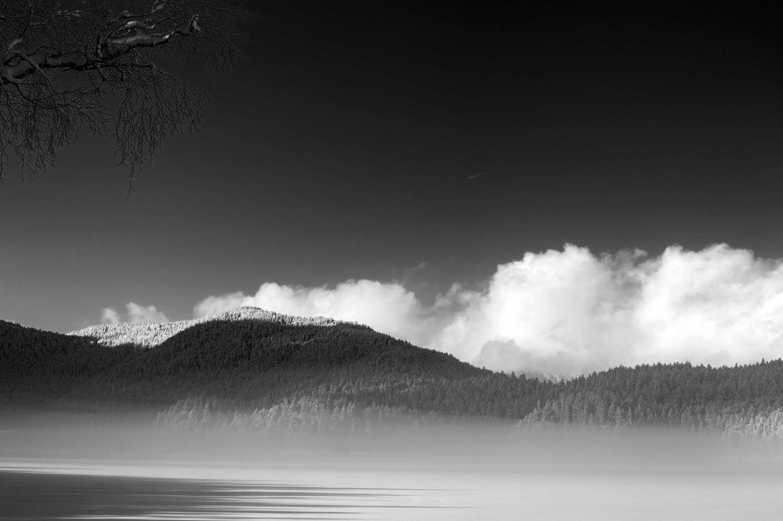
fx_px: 1043
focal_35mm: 48
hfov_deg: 41.1
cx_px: 392
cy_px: 260
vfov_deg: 28.0
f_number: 8
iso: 100
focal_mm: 48
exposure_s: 1/1000
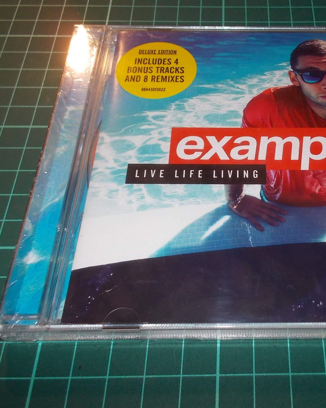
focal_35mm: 39
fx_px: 470
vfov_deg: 46.8
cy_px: 200
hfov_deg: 37.1
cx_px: 252
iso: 200
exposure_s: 1/30
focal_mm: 4.1
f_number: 3.3
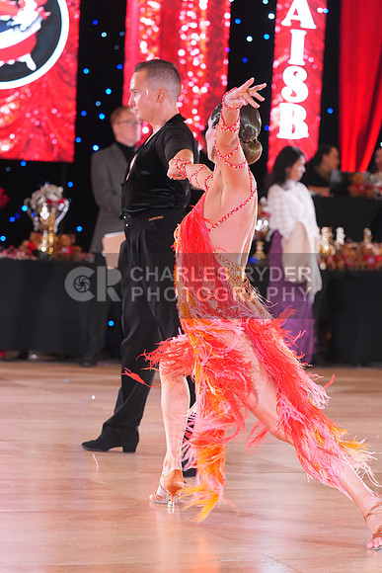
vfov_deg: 17.6
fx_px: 1845
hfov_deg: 11.8
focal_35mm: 116
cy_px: 286
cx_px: 191
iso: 5000
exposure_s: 1/250
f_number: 4.5
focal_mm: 116
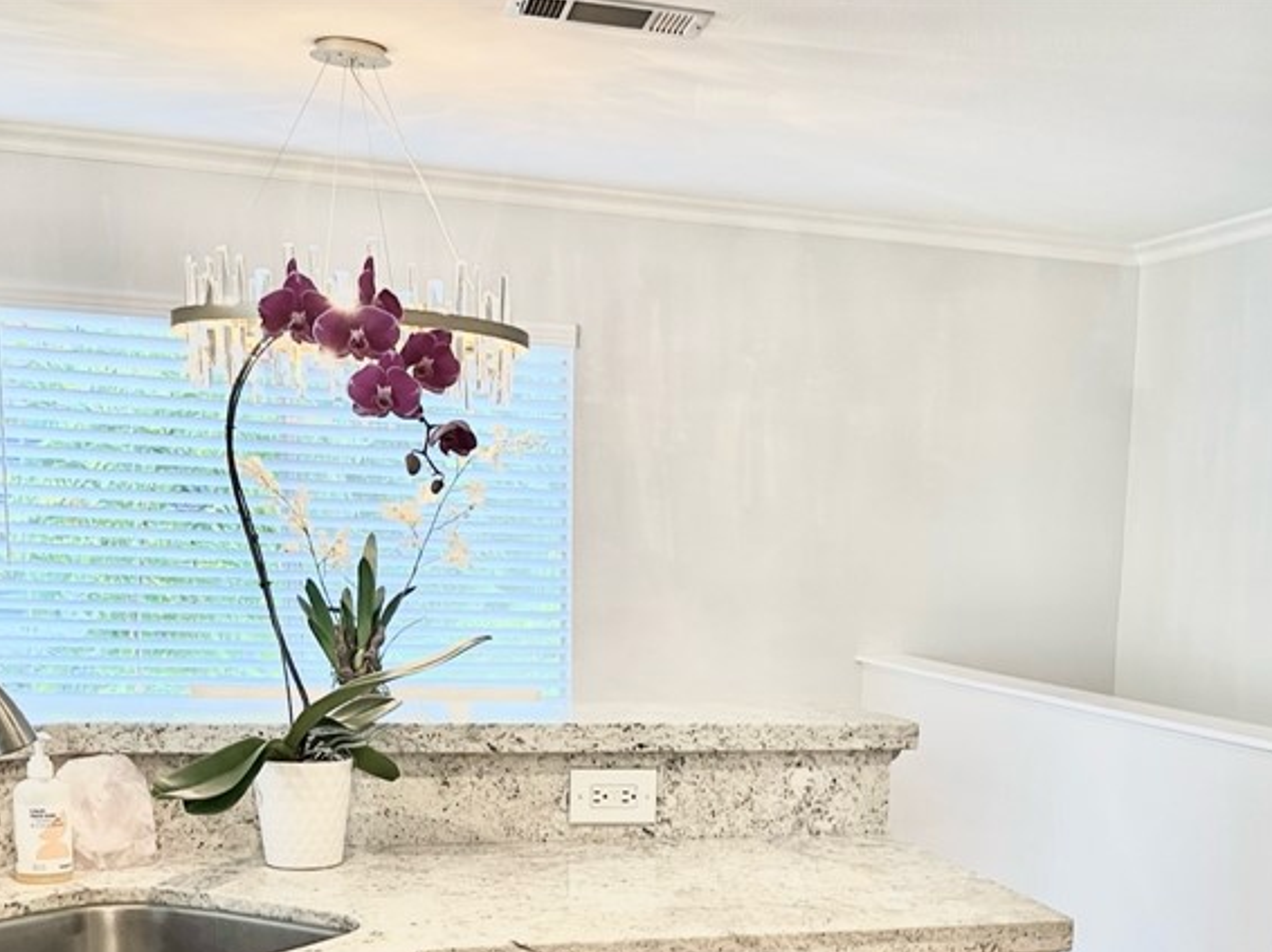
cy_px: 854
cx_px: 890
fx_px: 1726
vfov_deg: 29.6
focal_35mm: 47
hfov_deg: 39.8
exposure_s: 1/60
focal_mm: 5.1
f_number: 1.6
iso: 80
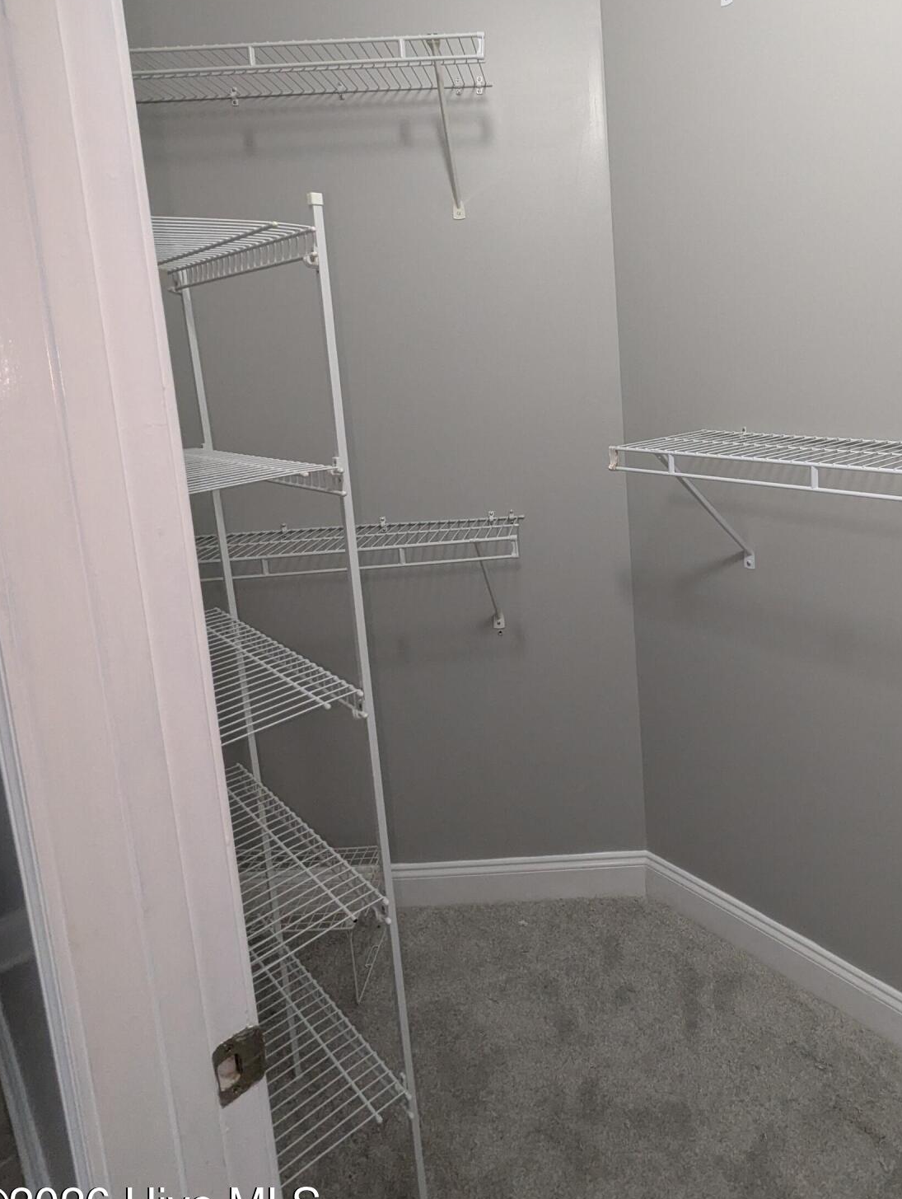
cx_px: 590
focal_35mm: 22
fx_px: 763
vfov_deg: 75.1
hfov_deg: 60.0
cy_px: 457
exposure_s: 1/120
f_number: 2.2
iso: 380
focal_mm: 2.35
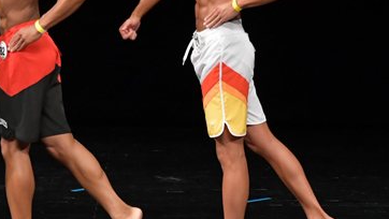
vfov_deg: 2.3
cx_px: 230
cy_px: 52
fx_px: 5552
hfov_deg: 4.0
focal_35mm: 538
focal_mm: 160
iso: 3200
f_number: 5.6
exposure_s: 1/400
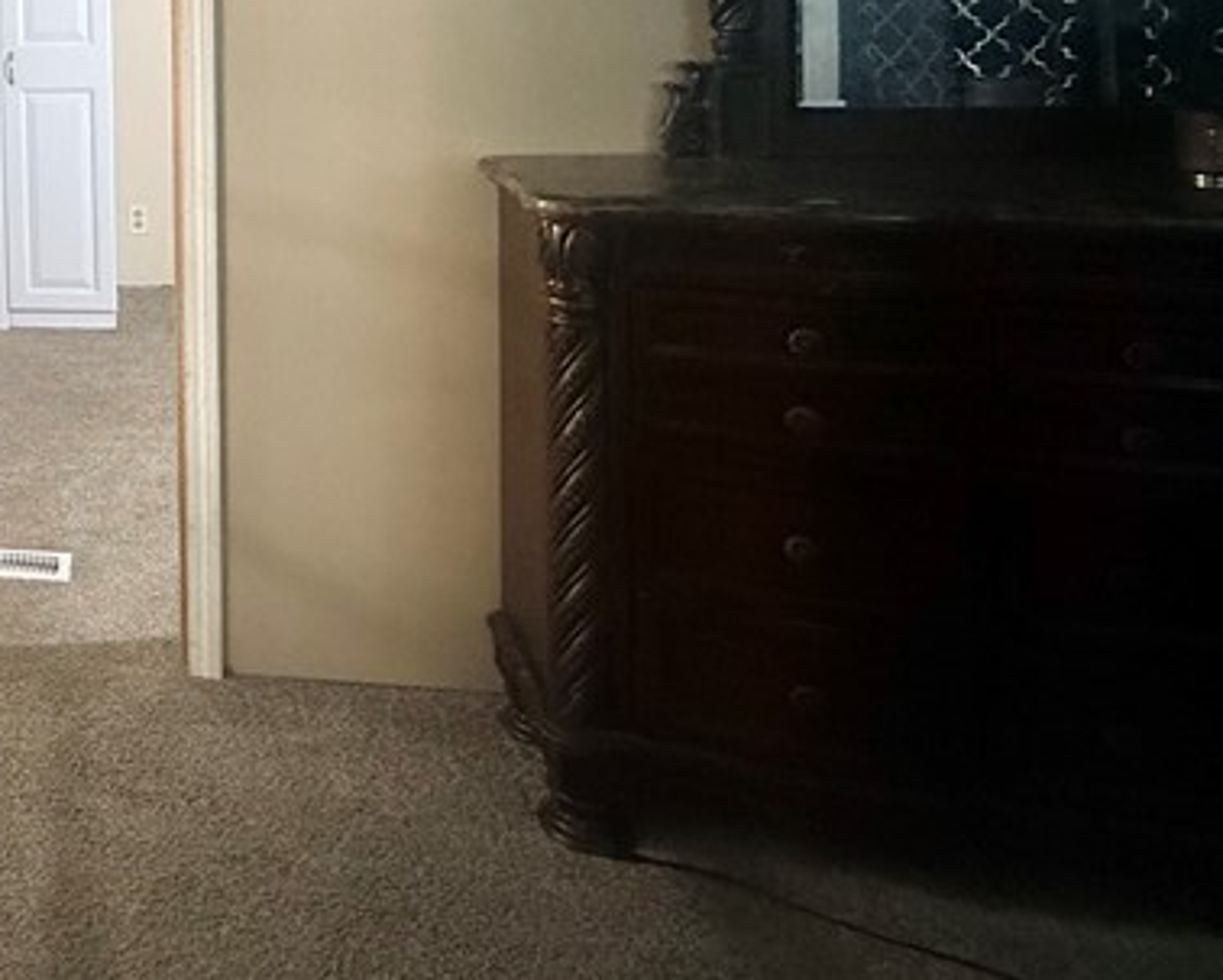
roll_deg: +1.4
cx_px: -152
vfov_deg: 36.7
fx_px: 1340
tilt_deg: -3.9
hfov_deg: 39.3
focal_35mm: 37
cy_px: 32
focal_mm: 2.22
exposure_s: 1/60
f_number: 2.2
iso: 800
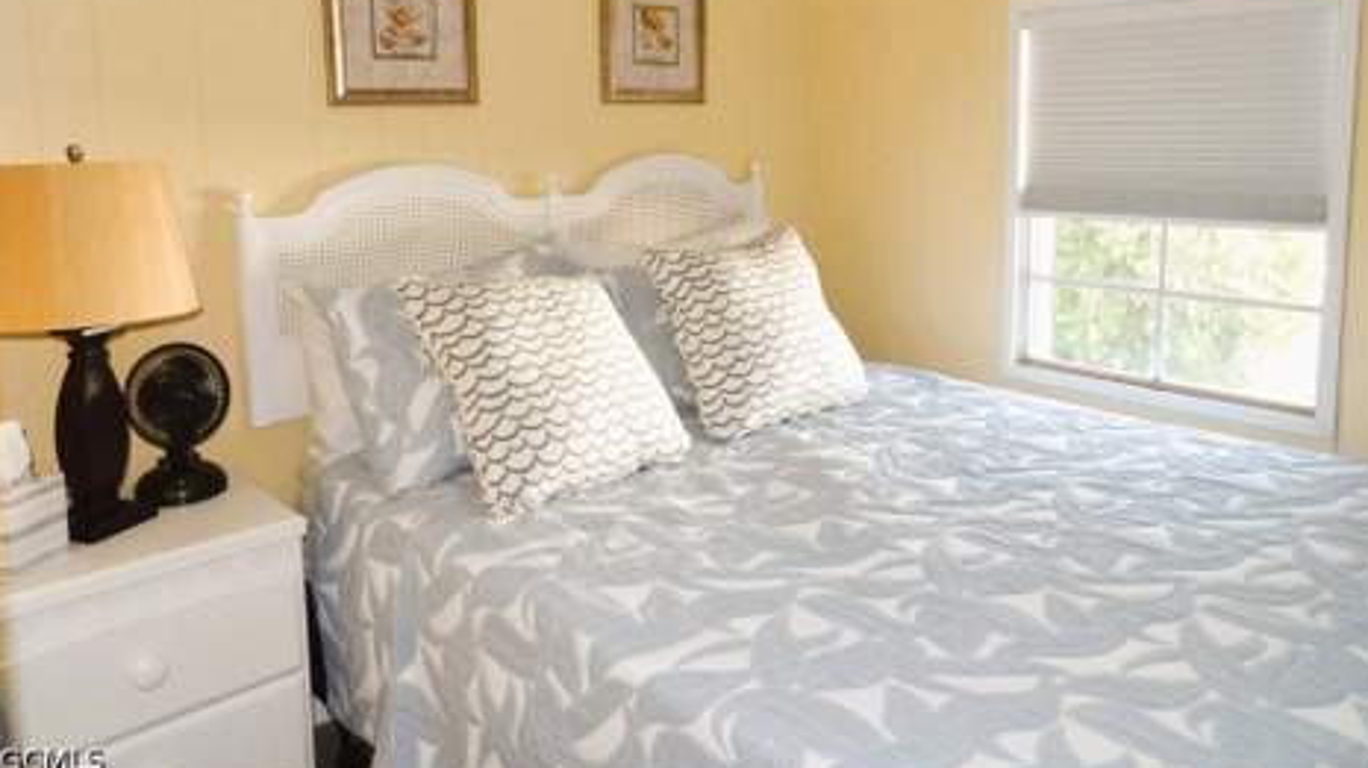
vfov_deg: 42.2
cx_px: 680
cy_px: 253
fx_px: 979
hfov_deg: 69.9
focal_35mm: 27
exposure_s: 1/33
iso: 200
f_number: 3.2
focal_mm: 4.3
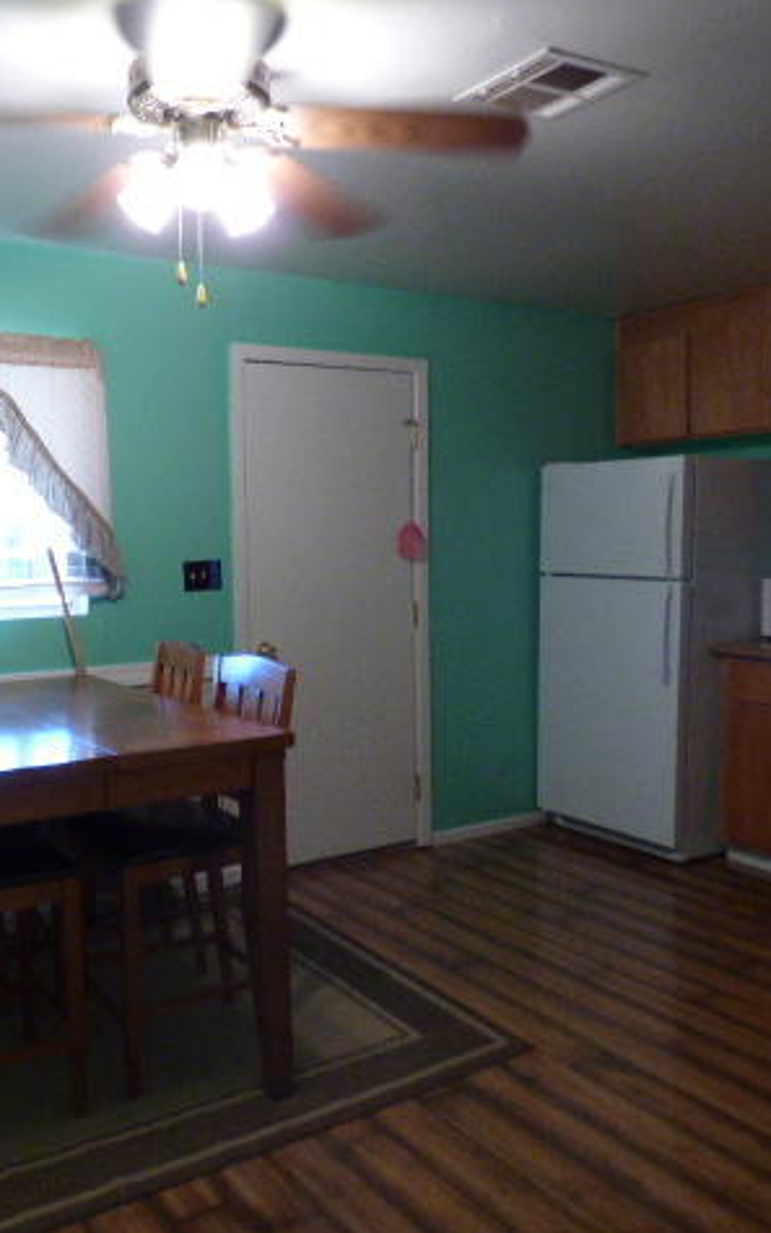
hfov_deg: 41.2
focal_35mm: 30
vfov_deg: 62.9
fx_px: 1008
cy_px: 620
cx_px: 241
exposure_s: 1/40
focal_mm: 3.7
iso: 400
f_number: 2.8
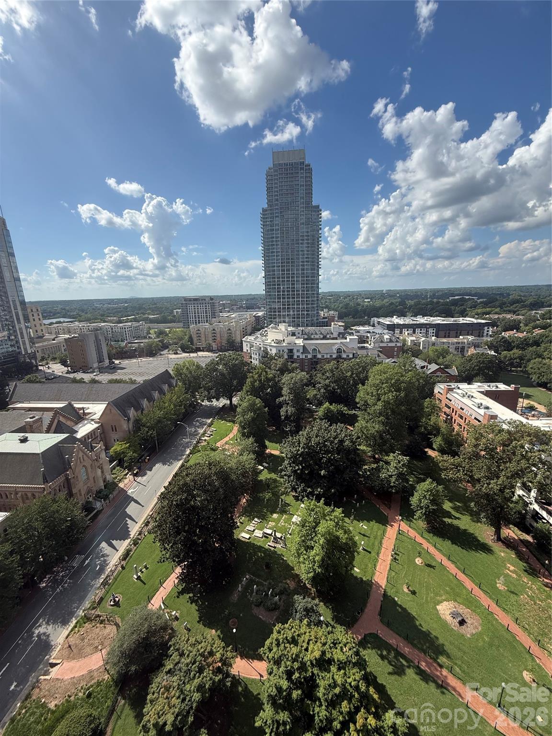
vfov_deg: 102.1
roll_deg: +1.0
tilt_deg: -14.5
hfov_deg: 85.7
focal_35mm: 14
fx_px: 298
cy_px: 368
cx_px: 276
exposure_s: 1/1848
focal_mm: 2.22
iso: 50
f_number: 2.2
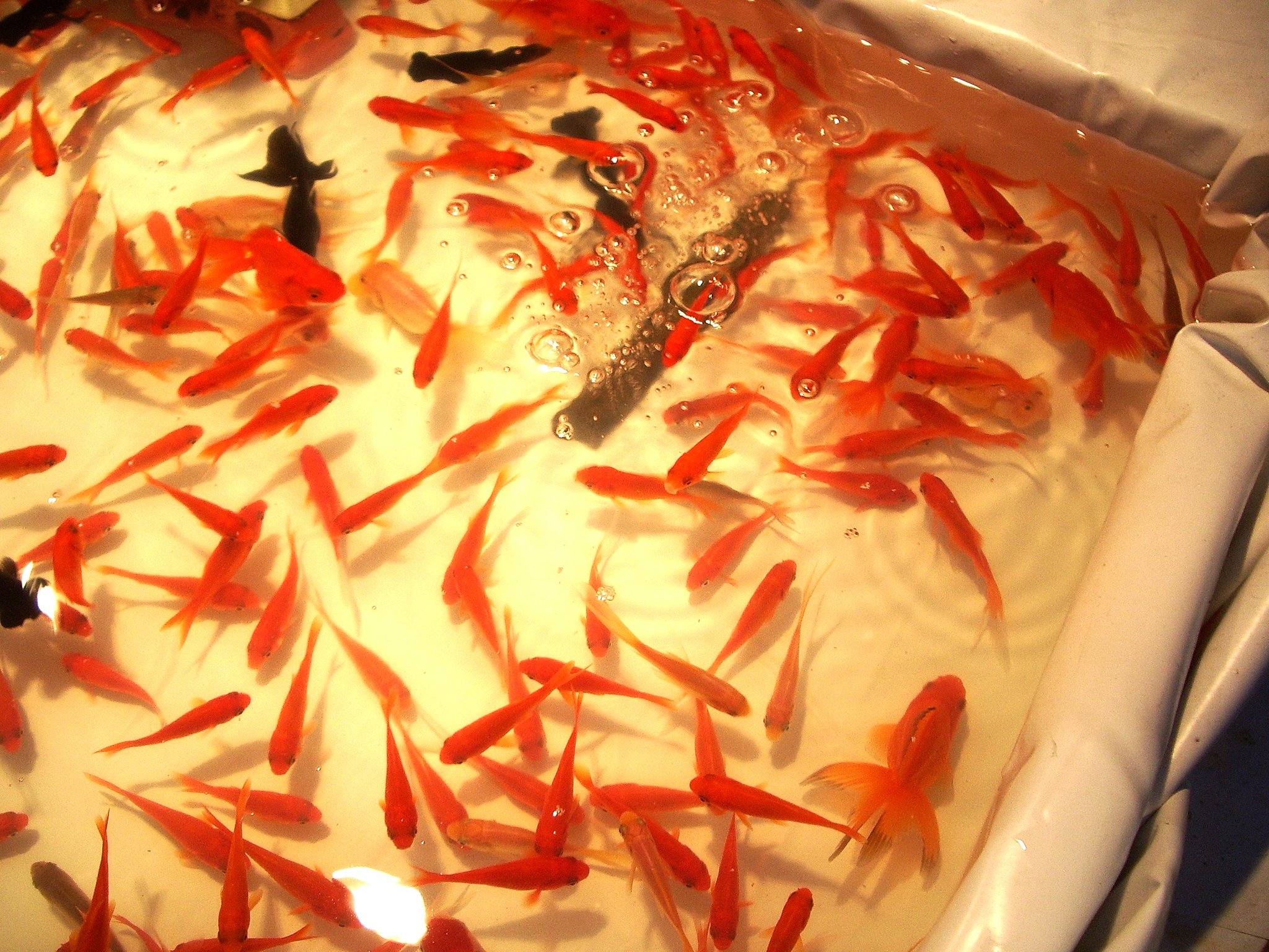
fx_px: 1283
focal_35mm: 35
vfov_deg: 40.7
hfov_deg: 52.6
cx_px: 634
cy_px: 476
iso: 100
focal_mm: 5.8
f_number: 2.6
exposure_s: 1/40
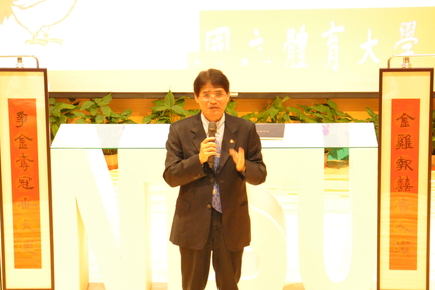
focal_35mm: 152
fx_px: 1836
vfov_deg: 9.0
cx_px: 214
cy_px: 191
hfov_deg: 13.5
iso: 3200
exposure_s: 1/15
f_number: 8
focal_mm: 62
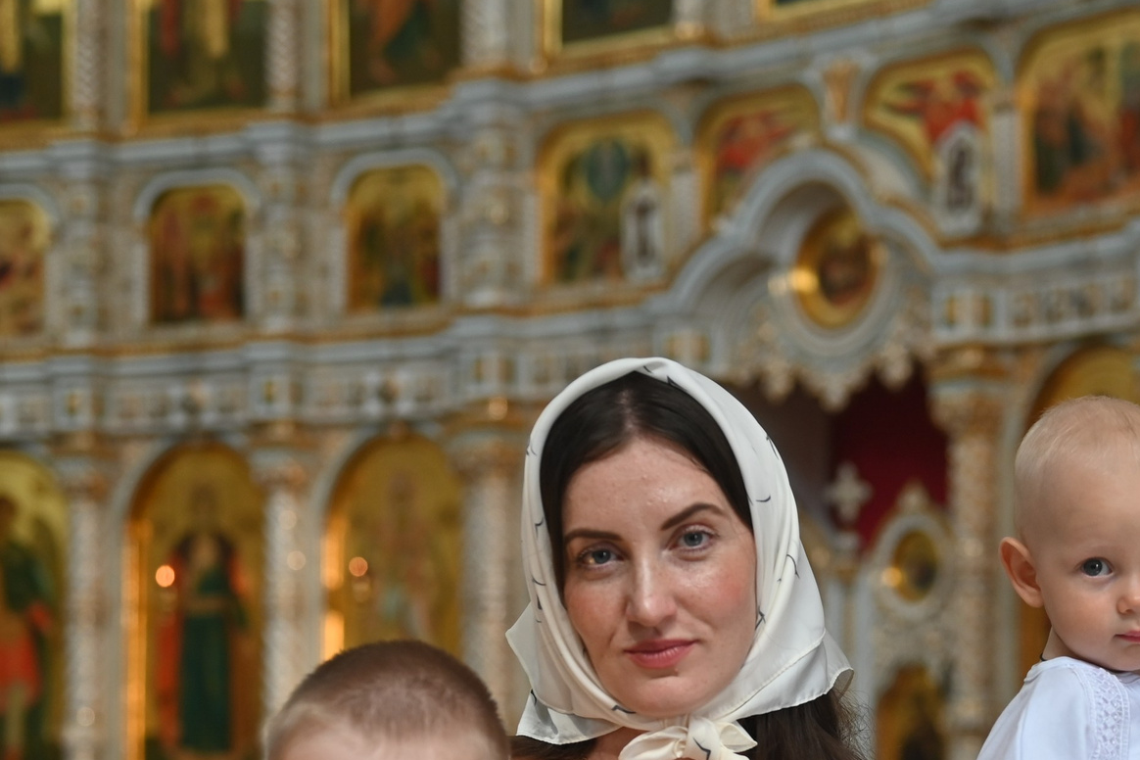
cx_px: 940
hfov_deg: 18.4
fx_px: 3483
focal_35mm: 110
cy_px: 804
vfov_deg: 12.3
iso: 400
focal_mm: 50
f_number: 2.8
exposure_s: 1/250
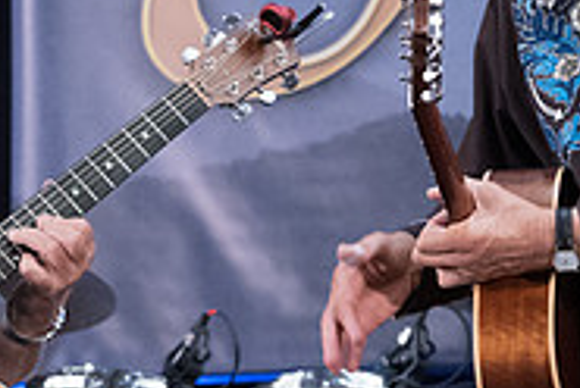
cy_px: 214
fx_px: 4744
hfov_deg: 7.0
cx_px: 201
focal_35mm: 294
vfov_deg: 4.7
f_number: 5.6
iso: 12800
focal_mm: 94
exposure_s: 1/250
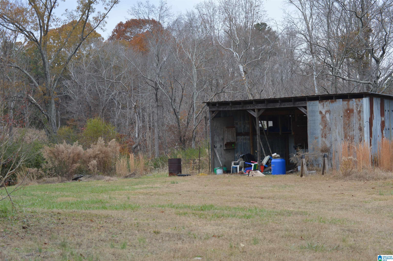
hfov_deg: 24.6
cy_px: 130
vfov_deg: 16.5
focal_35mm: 82
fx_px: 900
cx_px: 196
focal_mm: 55
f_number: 5.6
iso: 180
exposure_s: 1/125
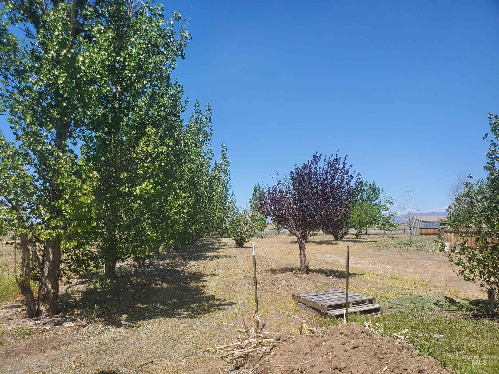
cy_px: 187
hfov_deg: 67.3
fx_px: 375
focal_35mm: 26
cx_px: 250
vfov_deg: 53.1
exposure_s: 1/1402
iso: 50
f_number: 2.4
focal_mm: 4.3
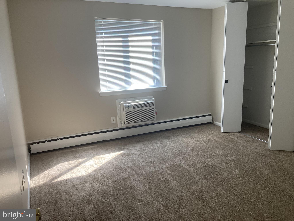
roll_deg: +2.1
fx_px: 238
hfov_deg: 63.4
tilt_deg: -13.0
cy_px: 110
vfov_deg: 49.7
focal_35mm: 28
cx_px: 147
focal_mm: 3.99
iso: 80
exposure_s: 1/60
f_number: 1.8
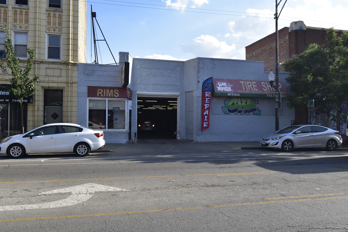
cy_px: 116
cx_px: 174
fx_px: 290
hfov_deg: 61.9
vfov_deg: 43.6
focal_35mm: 30
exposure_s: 1/320
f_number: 10
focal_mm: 20
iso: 400
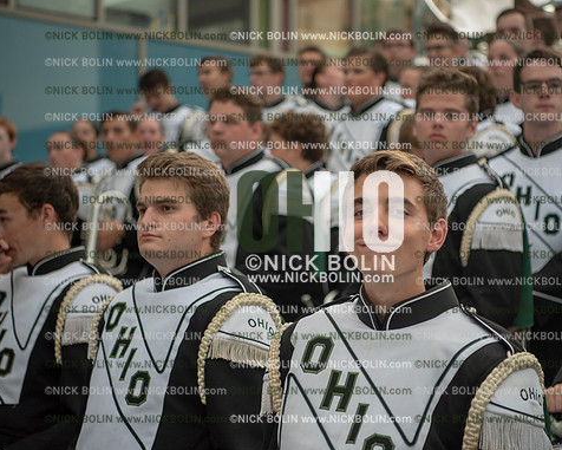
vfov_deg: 19.2
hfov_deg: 23.8
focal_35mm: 80
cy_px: 227
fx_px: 1331
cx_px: 320
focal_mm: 70
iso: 800
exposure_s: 1/1000
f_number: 3.2
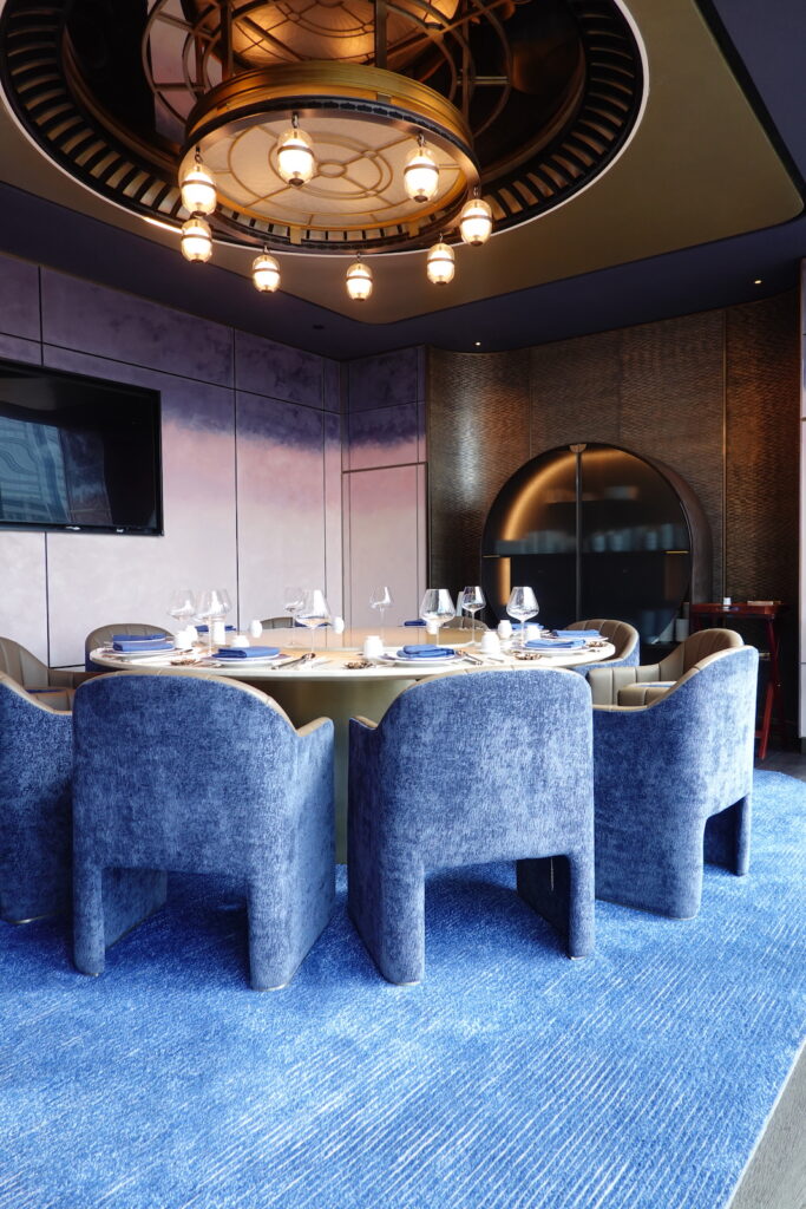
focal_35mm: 24
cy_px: 604
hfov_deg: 53.1
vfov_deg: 73.7
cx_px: 403
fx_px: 806
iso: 125
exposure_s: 1/40
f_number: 2.8
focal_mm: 9
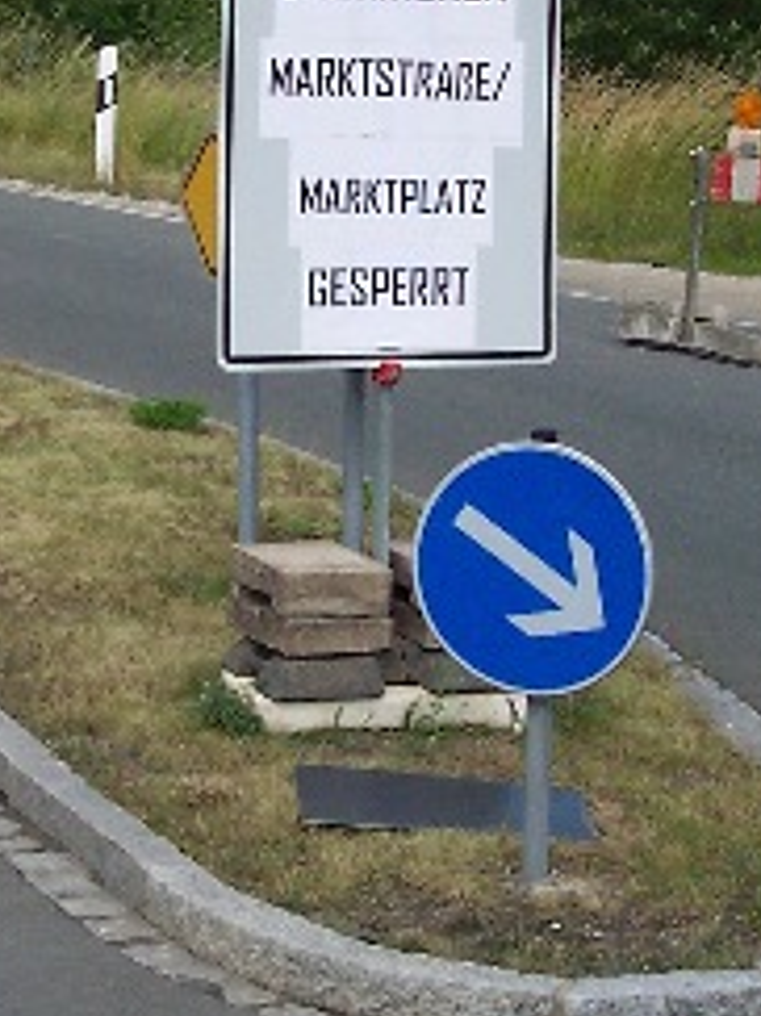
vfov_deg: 15.5
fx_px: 3667
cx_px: 222
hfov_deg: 11.8
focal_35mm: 125
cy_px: -4
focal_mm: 8
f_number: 4.8
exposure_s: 1/350
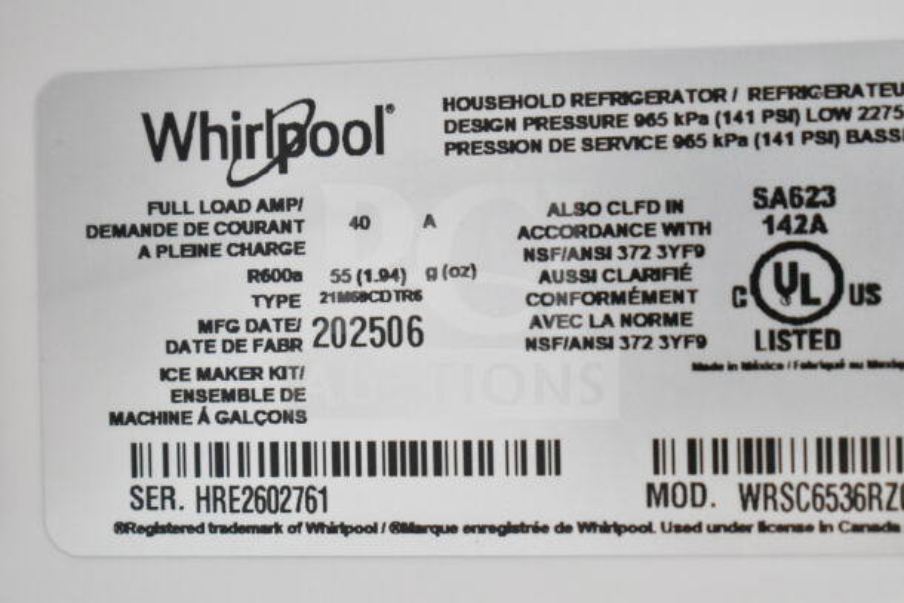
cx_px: 452
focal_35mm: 82
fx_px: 2072
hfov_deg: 24.6
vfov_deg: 16.6
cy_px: 302
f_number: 5.6
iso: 14400
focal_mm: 55
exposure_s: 1/100
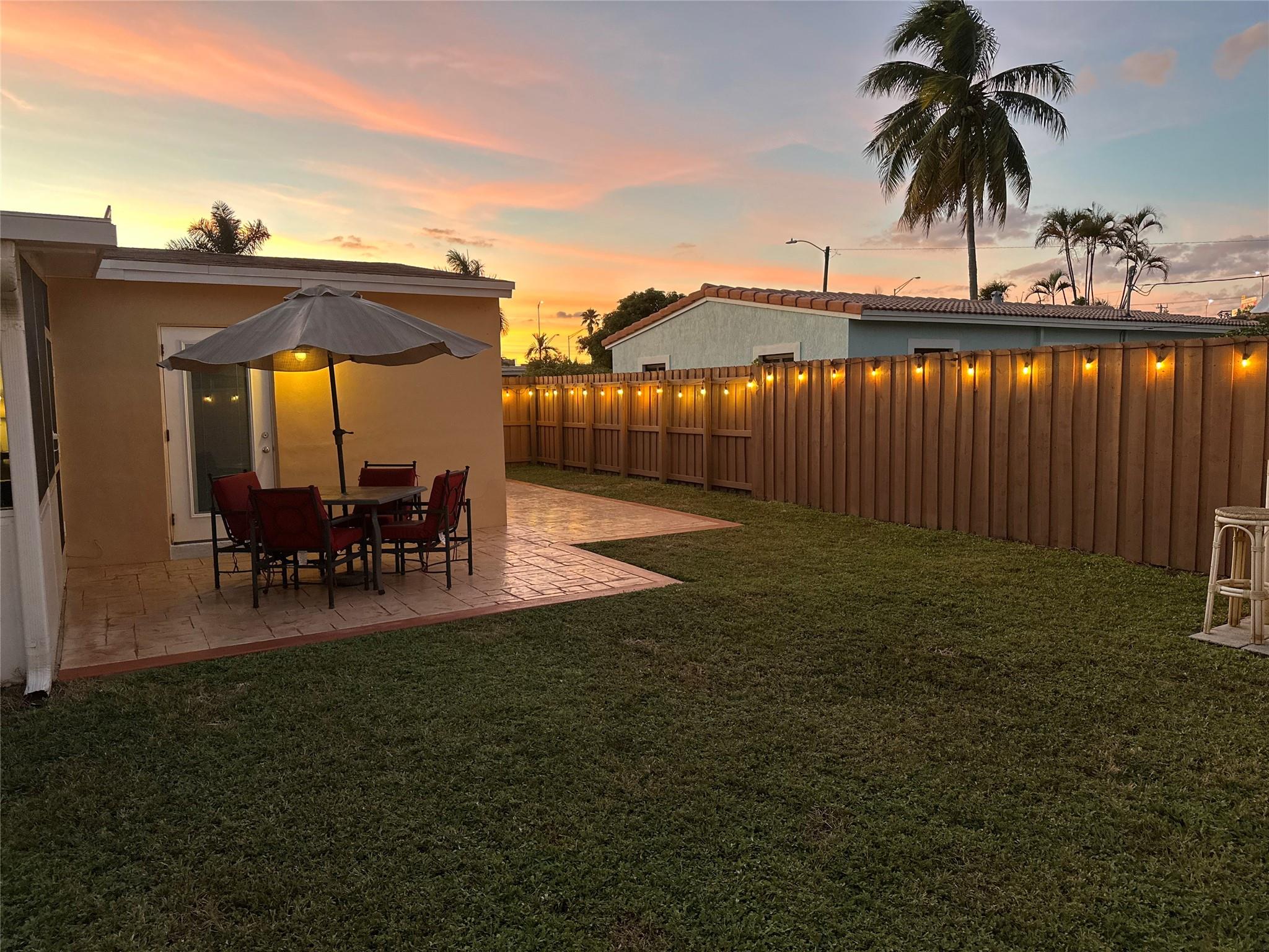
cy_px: 476
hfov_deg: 71.6
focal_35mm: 24
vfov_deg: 56.8
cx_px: 634
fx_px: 880
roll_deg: +0.2
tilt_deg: -5.9
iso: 250
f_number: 1.78
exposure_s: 1/60
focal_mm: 6.86
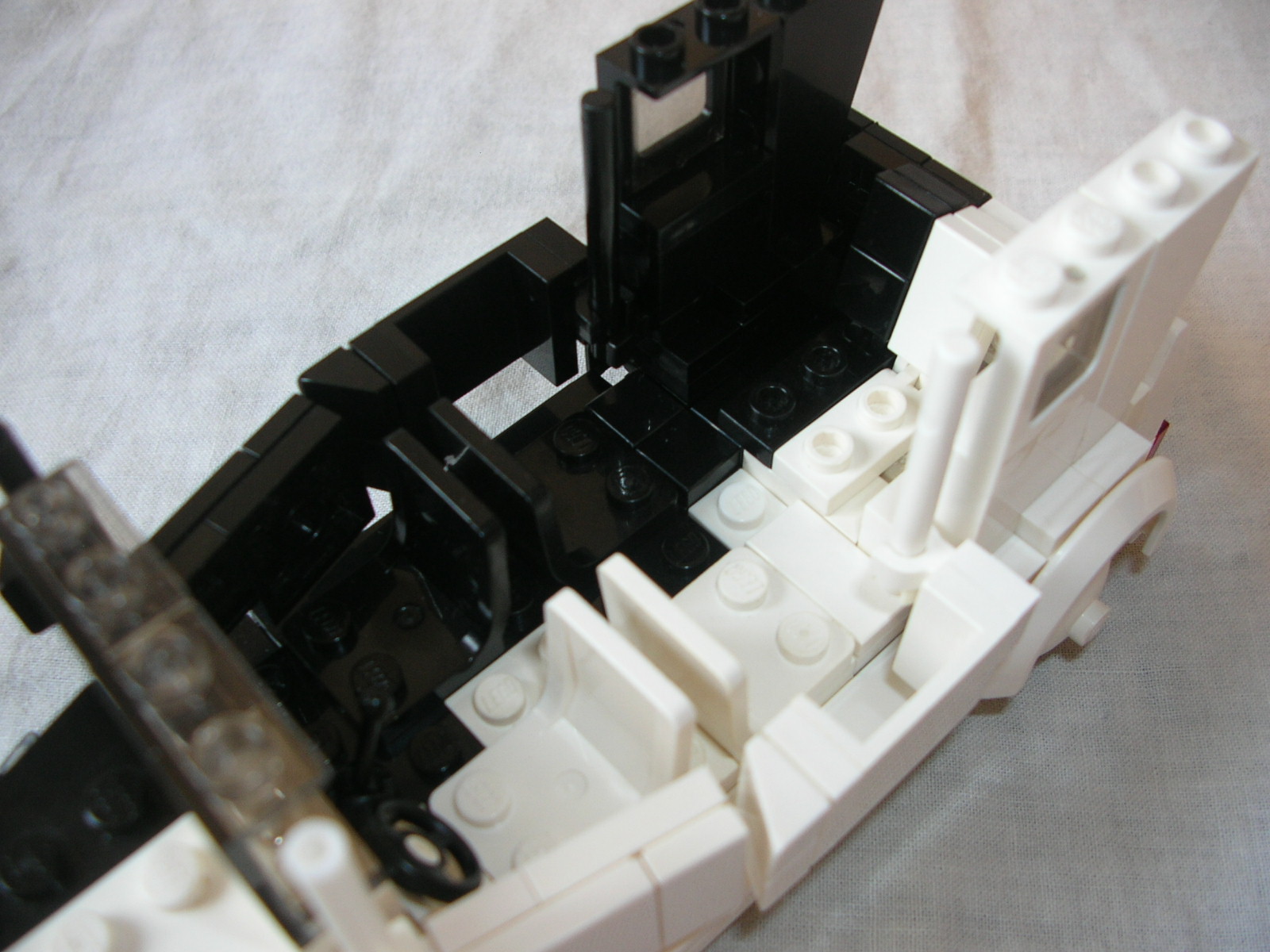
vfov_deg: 40.7
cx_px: 635
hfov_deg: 52.6
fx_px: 1284
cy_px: 476
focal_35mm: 35
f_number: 2.8
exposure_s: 1/9.4
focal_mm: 5.8
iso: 50
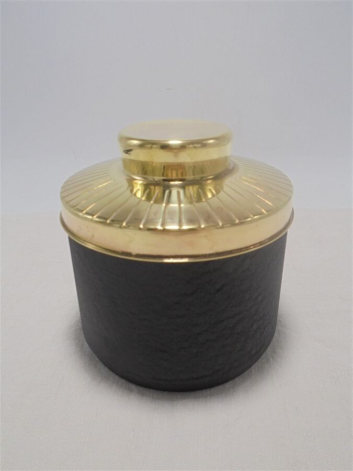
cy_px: 236
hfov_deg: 48.2
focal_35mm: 29
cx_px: 176
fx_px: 394
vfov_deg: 61.7
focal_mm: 5.3
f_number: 3.7
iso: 100
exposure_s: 1/80
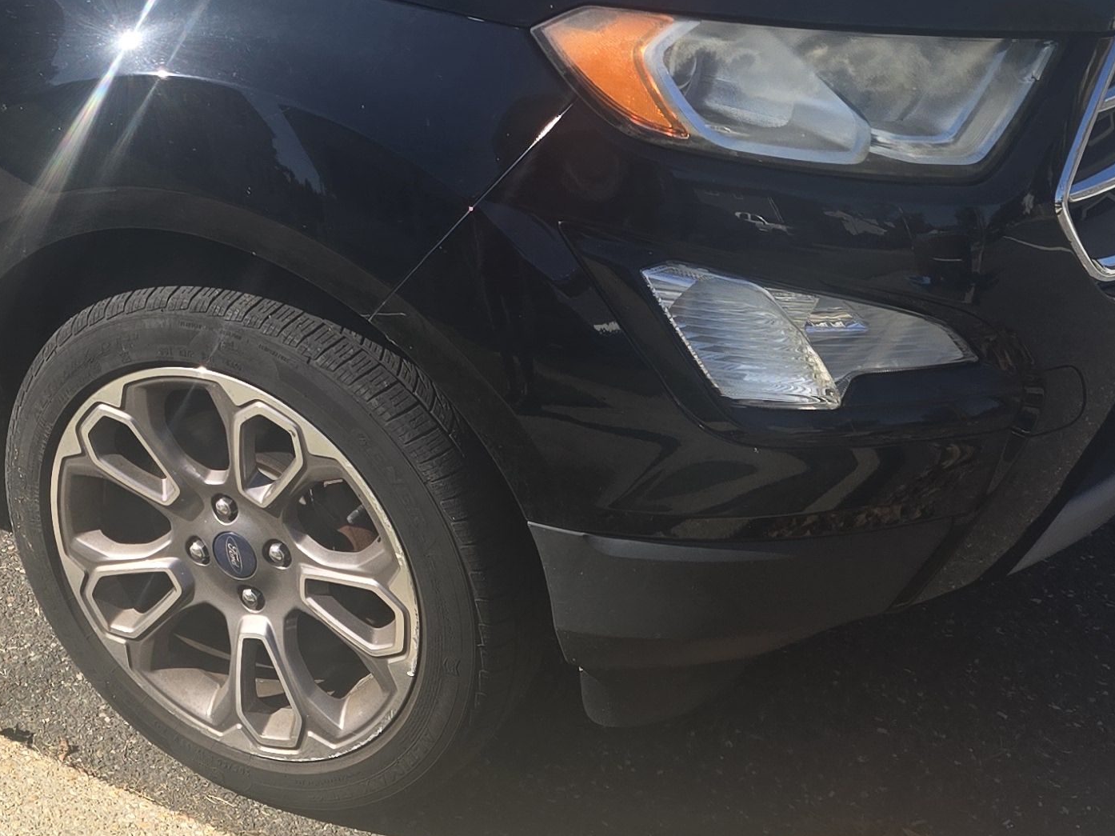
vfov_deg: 21.4
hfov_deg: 27.7
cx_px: 7
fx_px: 2126
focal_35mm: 66
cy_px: -5
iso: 25
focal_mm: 5.4
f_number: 1.8
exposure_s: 1/1148
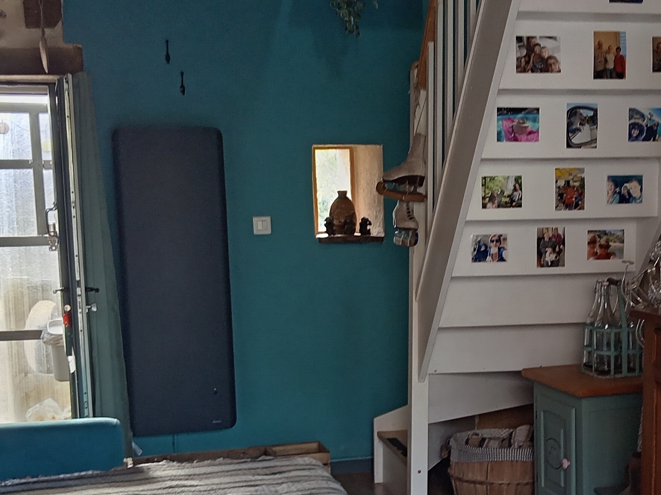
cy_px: 394
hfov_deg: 30.5
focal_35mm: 63
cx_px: 446
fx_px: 1202
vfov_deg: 22.9
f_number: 1.8
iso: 250
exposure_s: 1/25
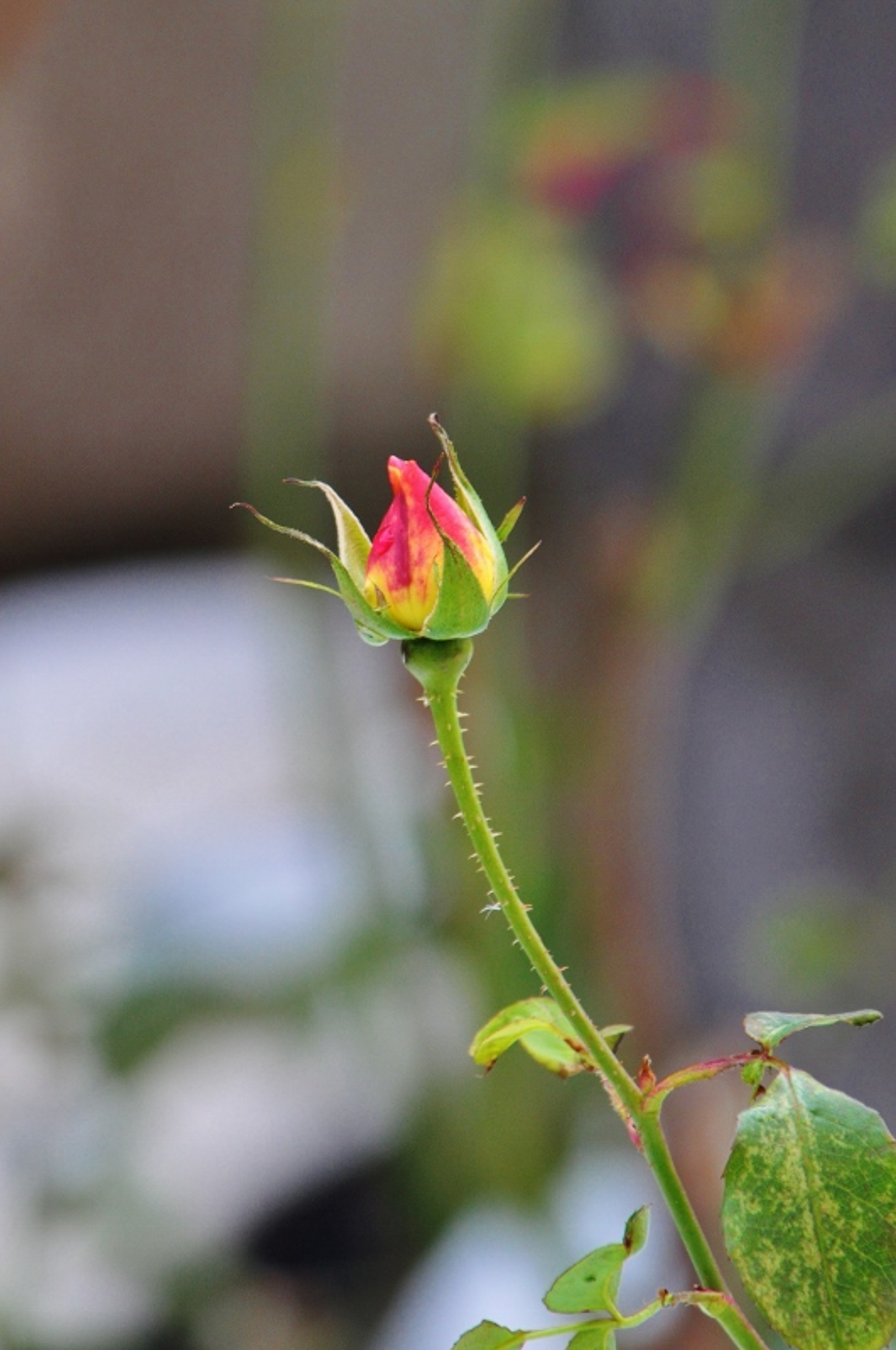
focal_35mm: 450
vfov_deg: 4.6
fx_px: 16850
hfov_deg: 3.0
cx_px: 448
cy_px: 675
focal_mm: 300
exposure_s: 1/100
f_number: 10
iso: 800
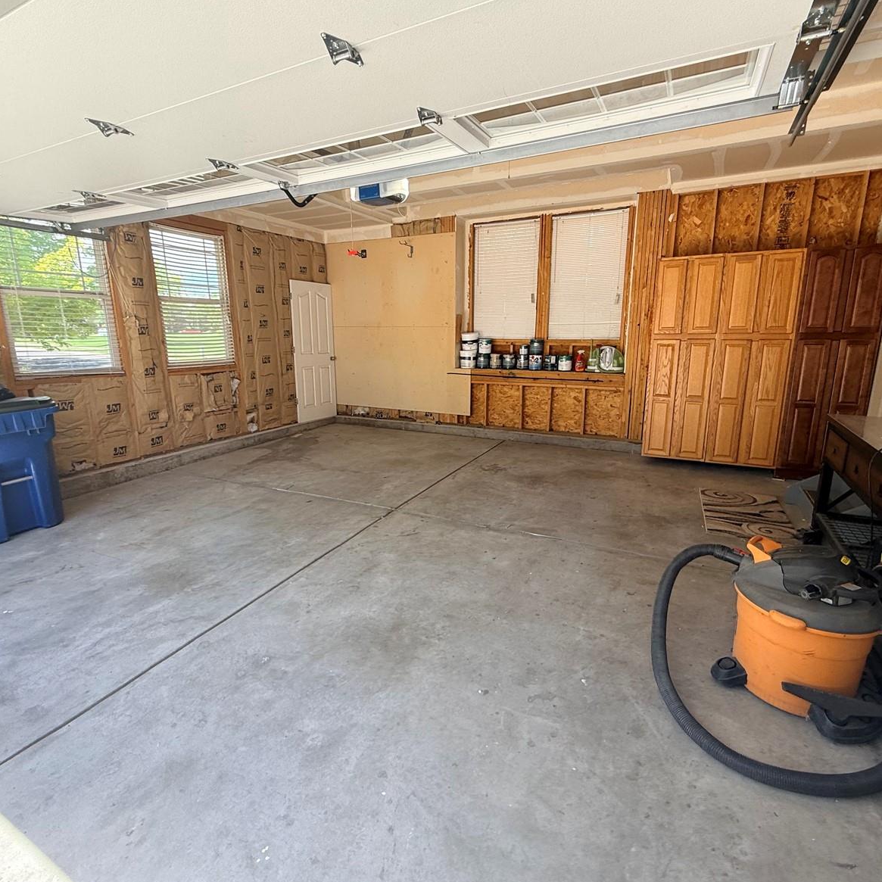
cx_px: 447
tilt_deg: -10.2
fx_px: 490
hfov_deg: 84.0
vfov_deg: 84.0
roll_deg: +0.7
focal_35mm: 17
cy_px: 439
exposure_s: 1/157
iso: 64
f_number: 2.2
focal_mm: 2.22
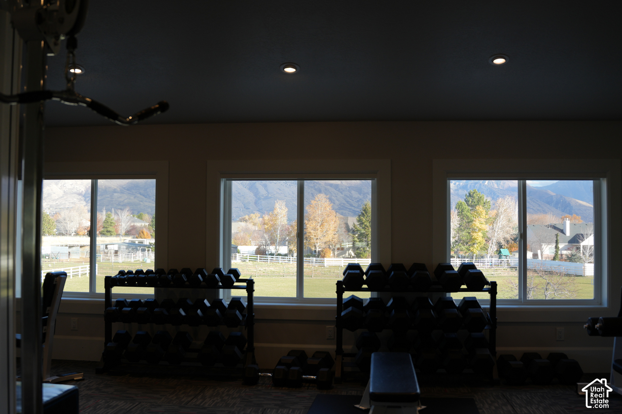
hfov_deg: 53.1
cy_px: 207
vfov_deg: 36.9
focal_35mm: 36
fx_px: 622
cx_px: 311
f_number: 2.8
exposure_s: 1/250
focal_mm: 24
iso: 100
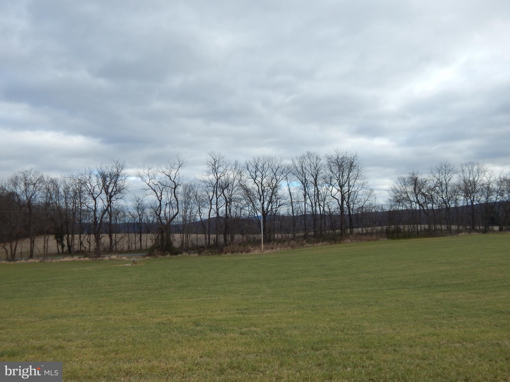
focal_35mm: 34
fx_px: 501
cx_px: 255
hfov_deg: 54.0
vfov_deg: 41.8
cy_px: 191
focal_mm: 6.1
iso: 125
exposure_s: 1/1000
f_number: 3.3
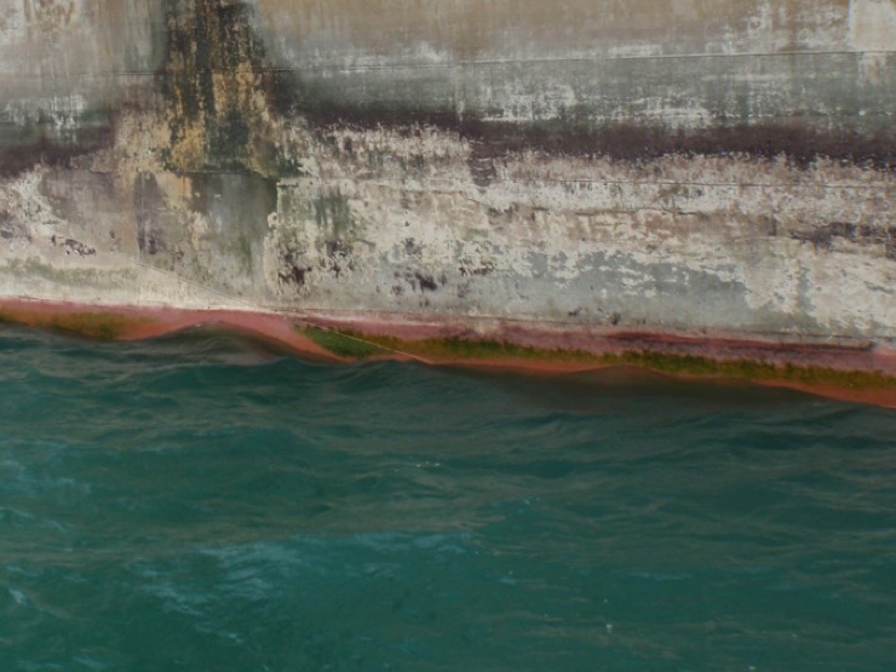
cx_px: 223
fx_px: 1372
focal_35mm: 53
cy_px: 197
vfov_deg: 27.3
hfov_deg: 35.4
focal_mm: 5
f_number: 5
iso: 64
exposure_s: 1/200
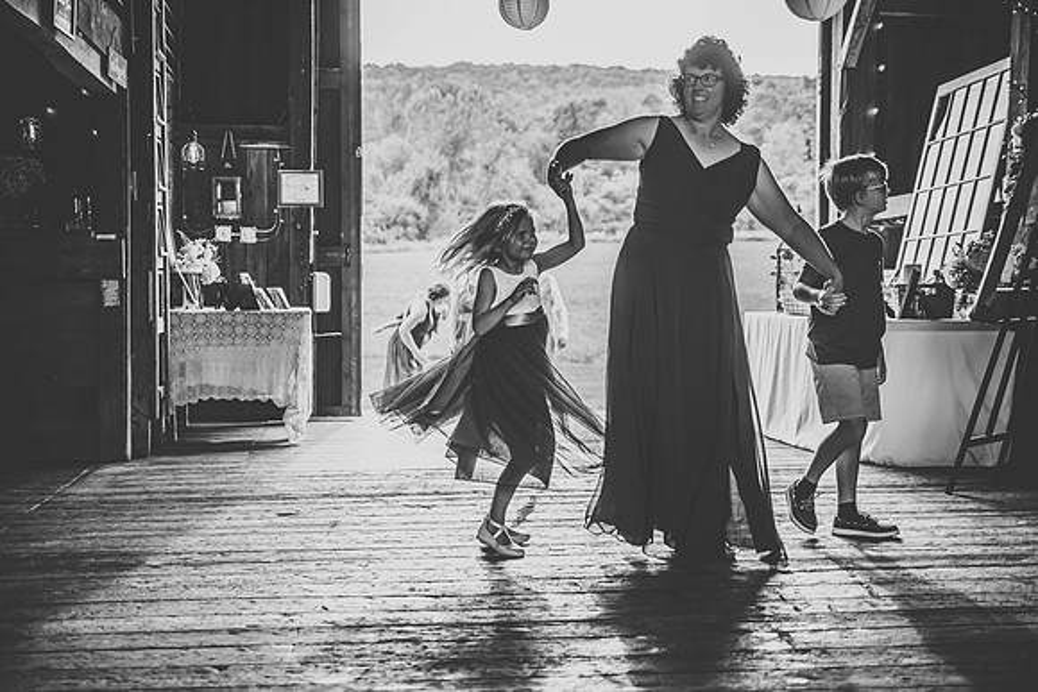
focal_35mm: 48
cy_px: 346
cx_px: 519
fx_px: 1384
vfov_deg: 28.1
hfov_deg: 41.1
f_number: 2.8
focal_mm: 48
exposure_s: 1/500
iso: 400
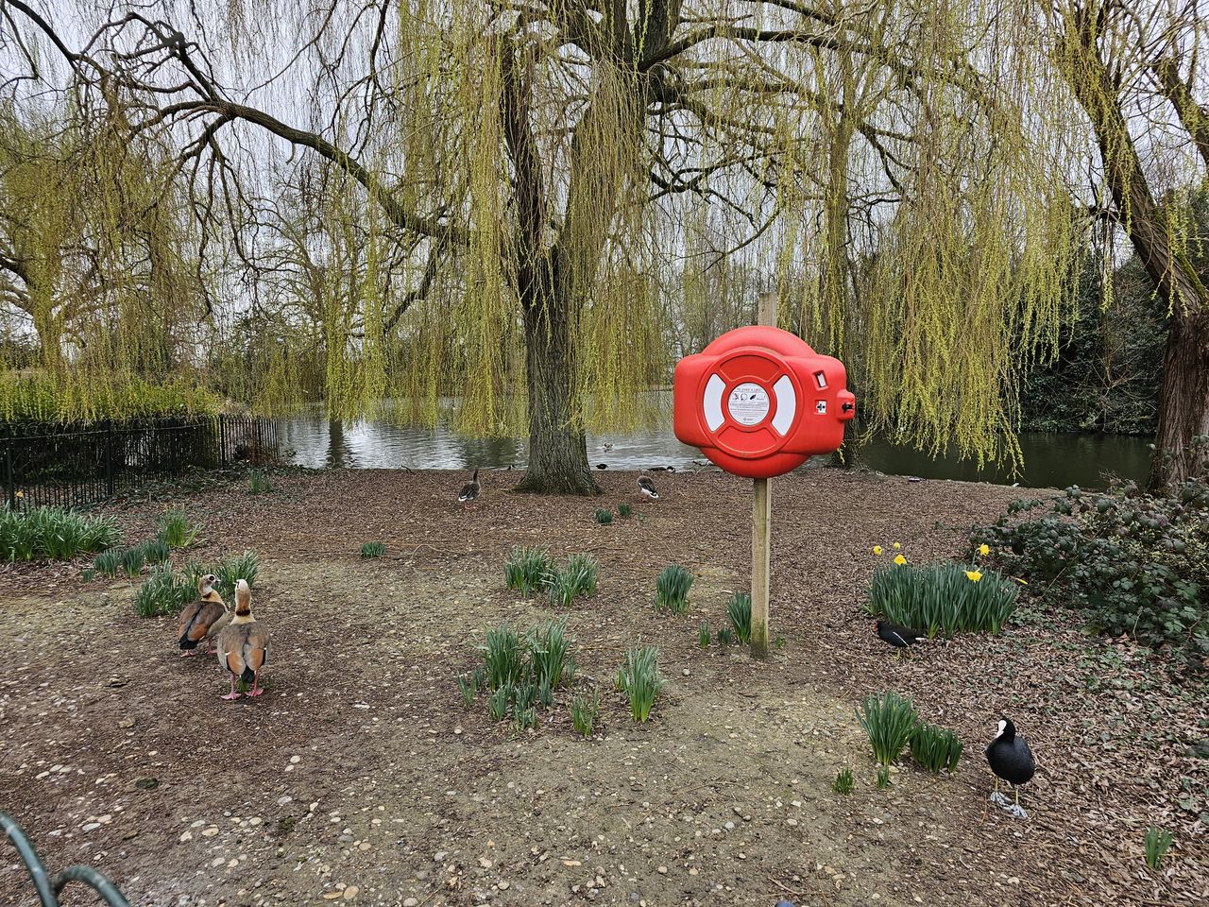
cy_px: 454
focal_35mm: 23
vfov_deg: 58.9
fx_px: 803
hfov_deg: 73.9
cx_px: 604
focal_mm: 6.3
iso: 25
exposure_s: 1/180
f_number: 1.7
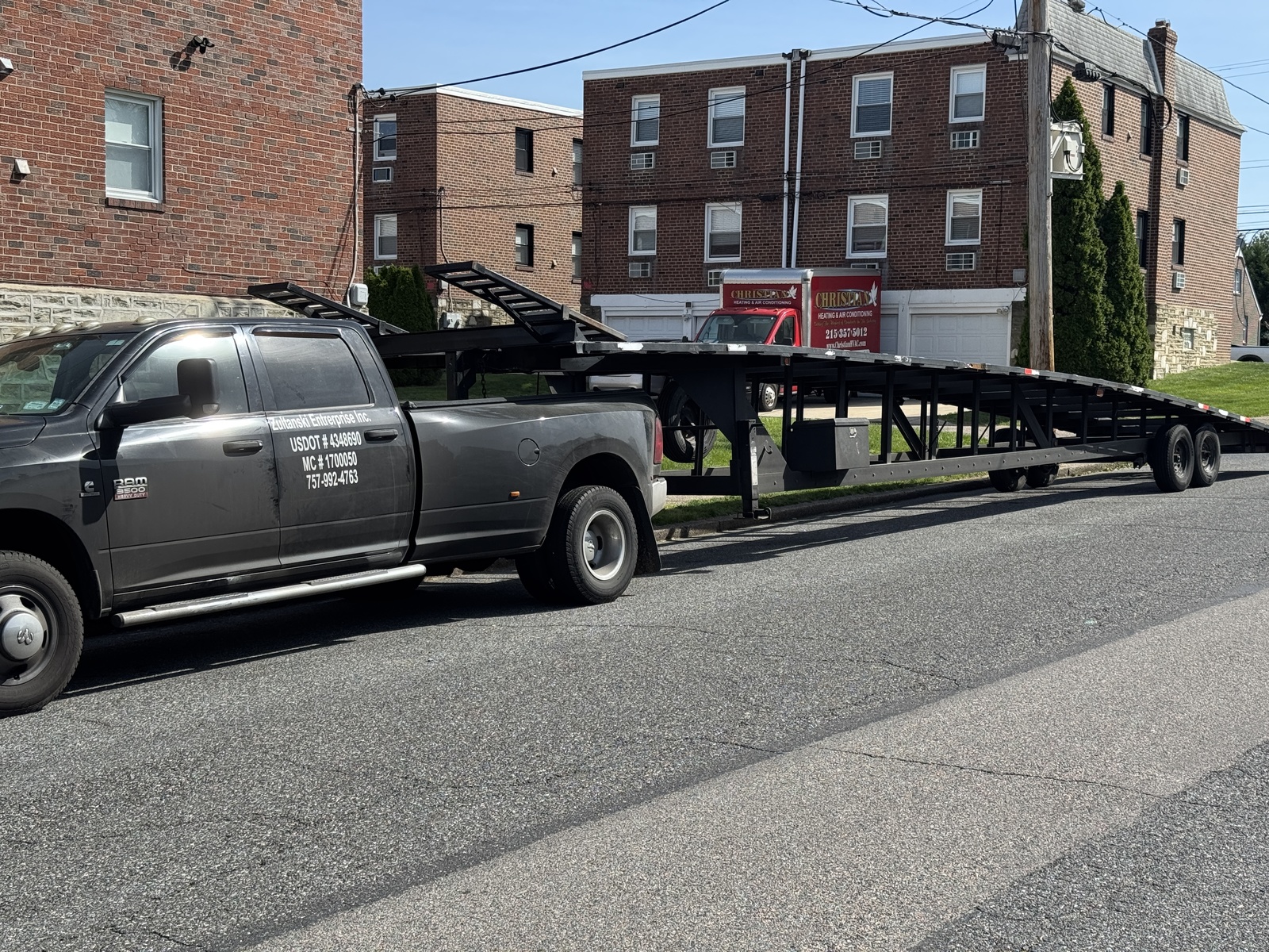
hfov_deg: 39.7
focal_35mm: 48
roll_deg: -1.1
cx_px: 634
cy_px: 476
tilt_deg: -3.5
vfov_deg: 30.3
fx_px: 1760
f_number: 1.78
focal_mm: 6.76
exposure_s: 1/2833
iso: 64
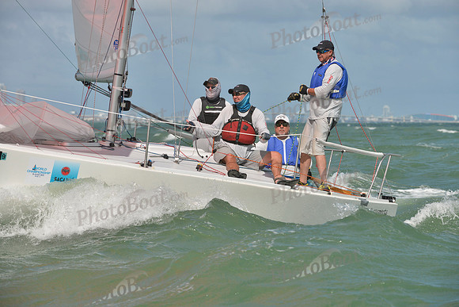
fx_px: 2550
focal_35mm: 200
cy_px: 154
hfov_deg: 10.3
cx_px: 230
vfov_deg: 6.9
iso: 280
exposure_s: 1/1250
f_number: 9
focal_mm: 200
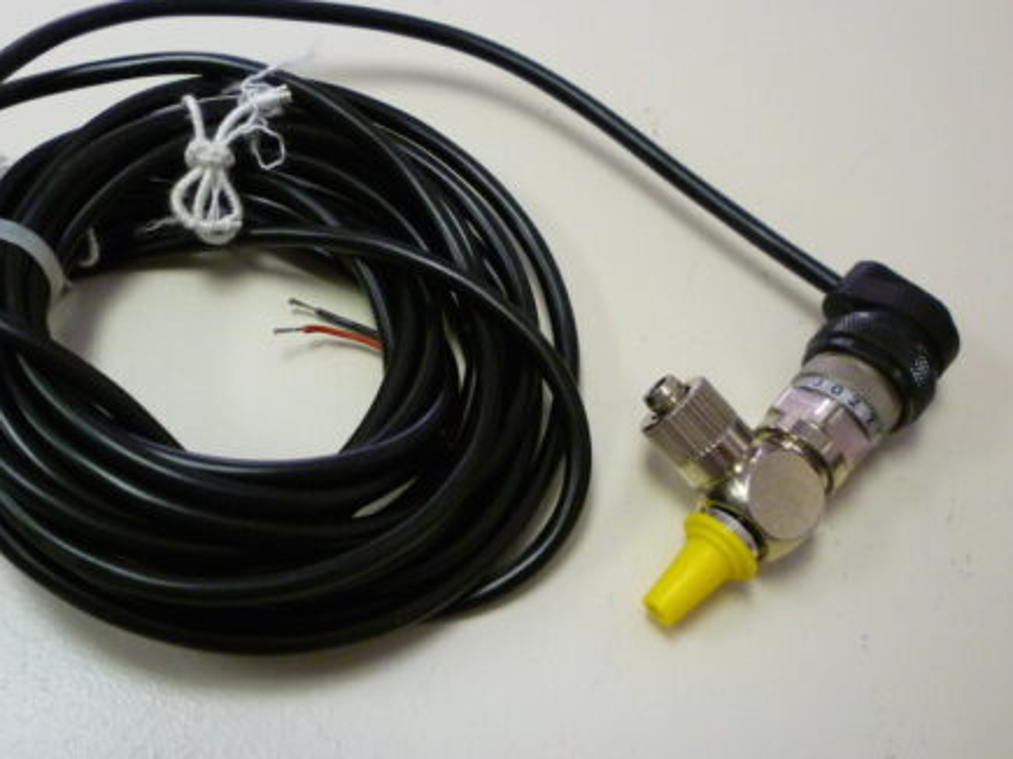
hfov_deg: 46.1
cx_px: 342
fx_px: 1170
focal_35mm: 40
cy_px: 352
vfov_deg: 35.9
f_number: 3.3
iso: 400
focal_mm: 5.2
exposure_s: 1/30
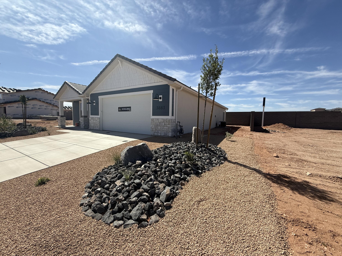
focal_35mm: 14
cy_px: 128
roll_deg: -1.0
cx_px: 171
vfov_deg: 85.7
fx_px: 138
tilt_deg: -2.7
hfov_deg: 102.1
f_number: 2.2
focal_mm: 2.22
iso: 50
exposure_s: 1/2410
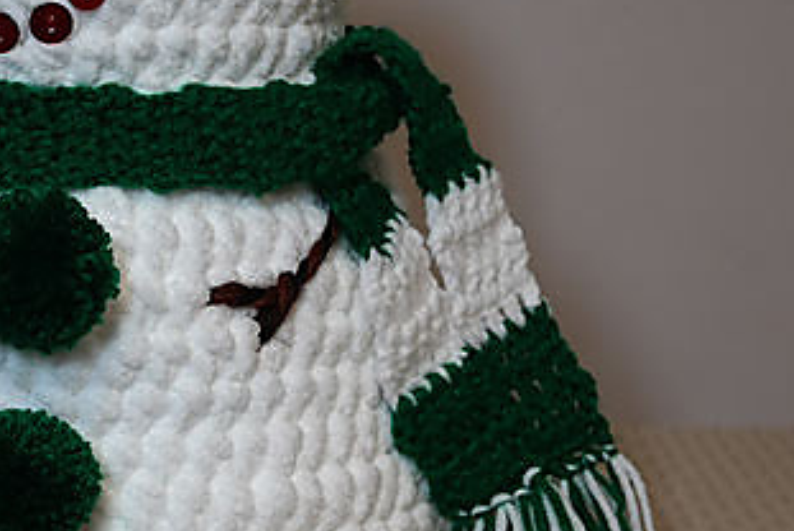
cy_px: 203
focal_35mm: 109
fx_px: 2406
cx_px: 92
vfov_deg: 12.6
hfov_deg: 18.5
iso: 400
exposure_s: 1/60
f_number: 4.5
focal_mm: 35
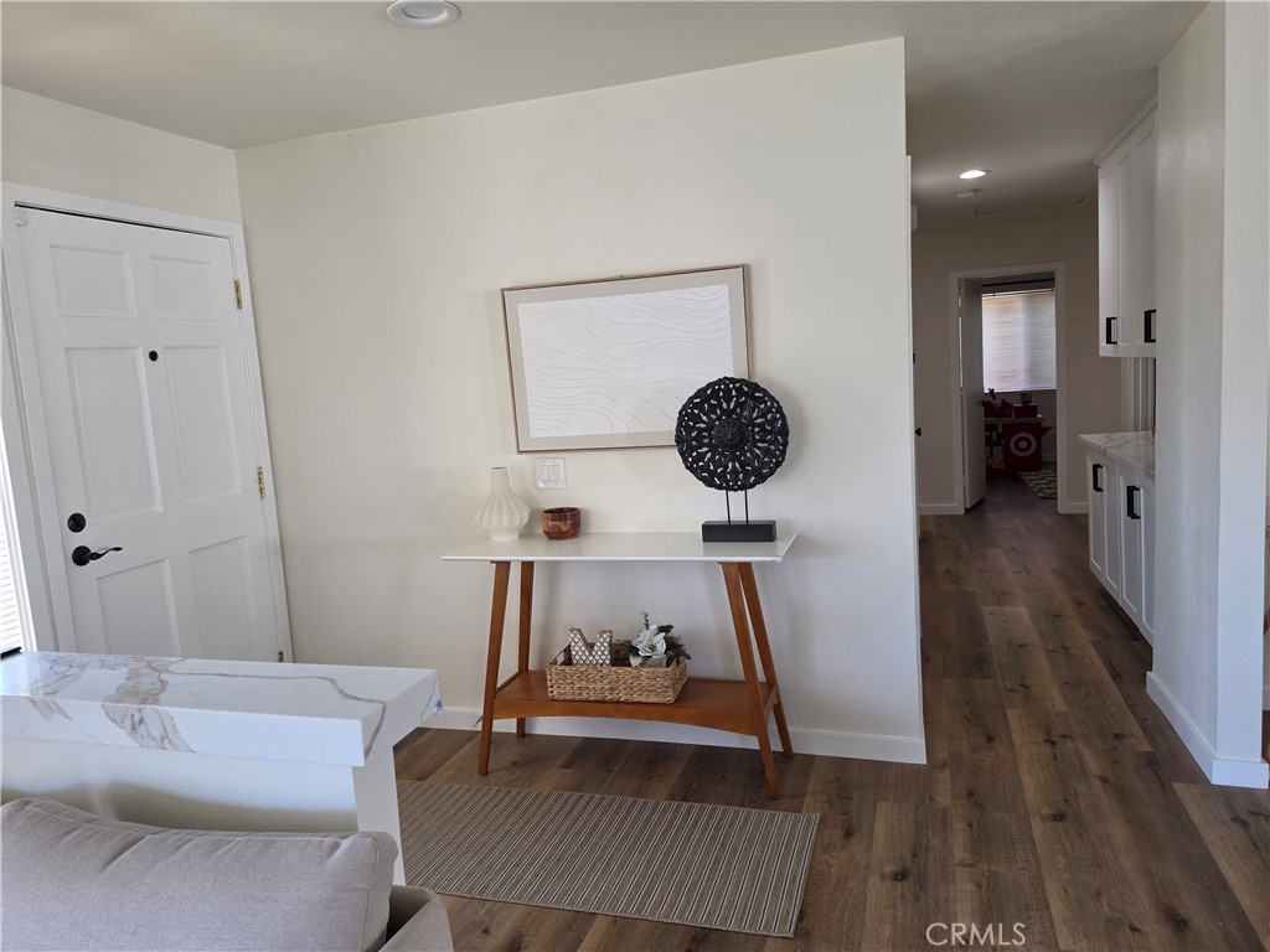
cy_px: 476
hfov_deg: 73.9
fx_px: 844
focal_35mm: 23
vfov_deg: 58.9
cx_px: 635
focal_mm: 6.5
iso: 100
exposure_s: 1/120
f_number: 1.4
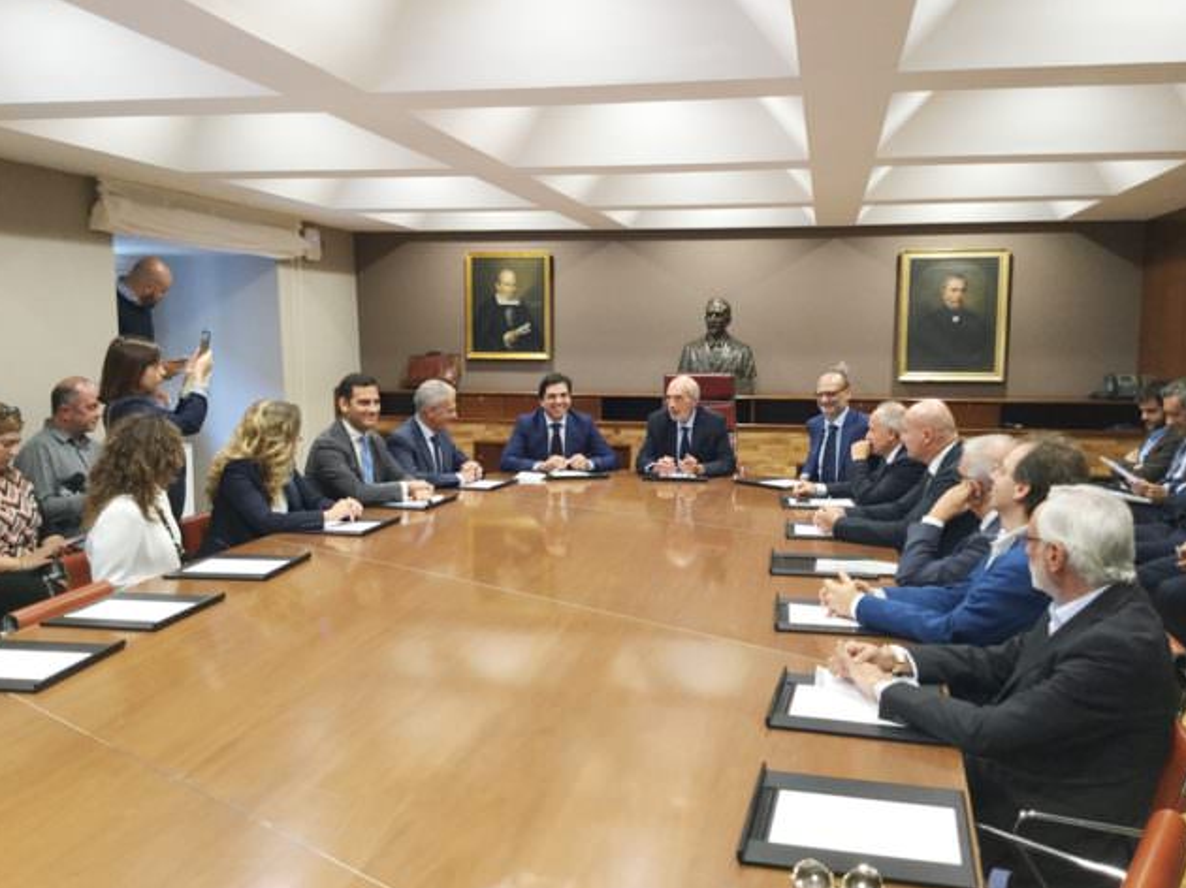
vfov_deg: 44.1
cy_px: 444
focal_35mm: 32
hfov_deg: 56.8
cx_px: 601
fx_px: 1096
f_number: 2.4
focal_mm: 3.3
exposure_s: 1/33
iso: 100
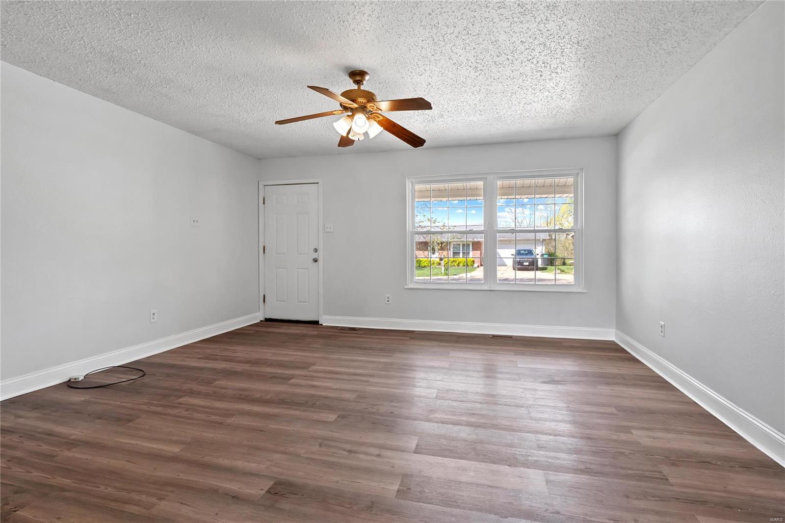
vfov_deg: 73.7
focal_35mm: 16
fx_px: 349
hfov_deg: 96.7
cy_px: 262
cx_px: 392
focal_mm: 8
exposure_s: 1/8
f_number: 6.3
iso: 400
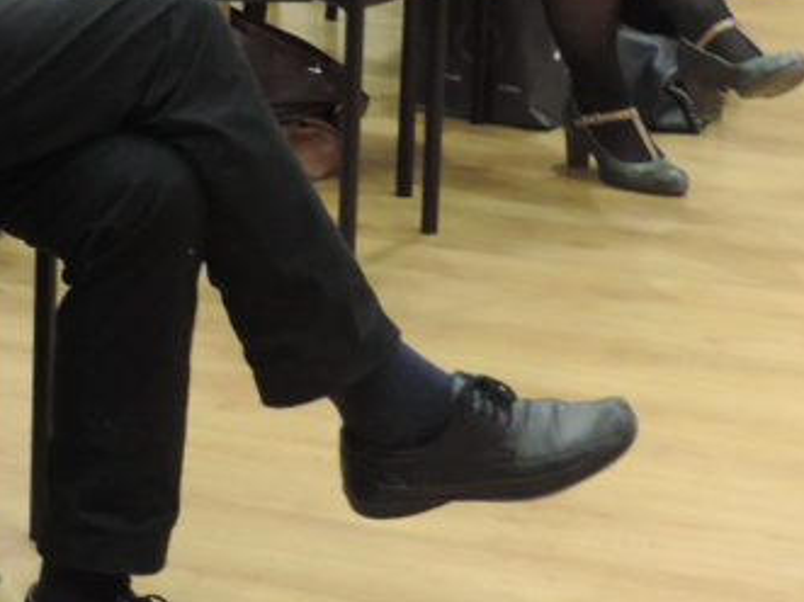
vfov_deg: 10.9
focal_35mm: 133
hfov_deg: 14.4
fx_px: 3088
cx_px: -119
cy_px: -189
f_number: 3.4
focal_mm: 7.6
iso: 400
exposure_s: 1/13
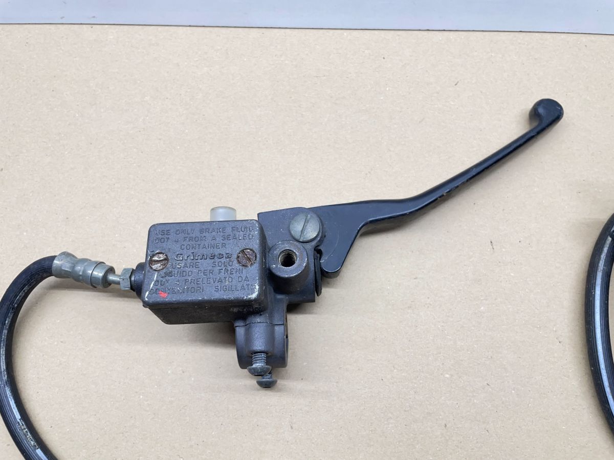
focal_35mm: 26
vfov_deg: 53.1
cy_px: 230
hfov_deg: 67.3
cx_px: 307
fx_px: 461
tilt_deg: -70.7
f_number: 1.6
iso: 80
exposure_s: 1/100
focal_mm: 4.2
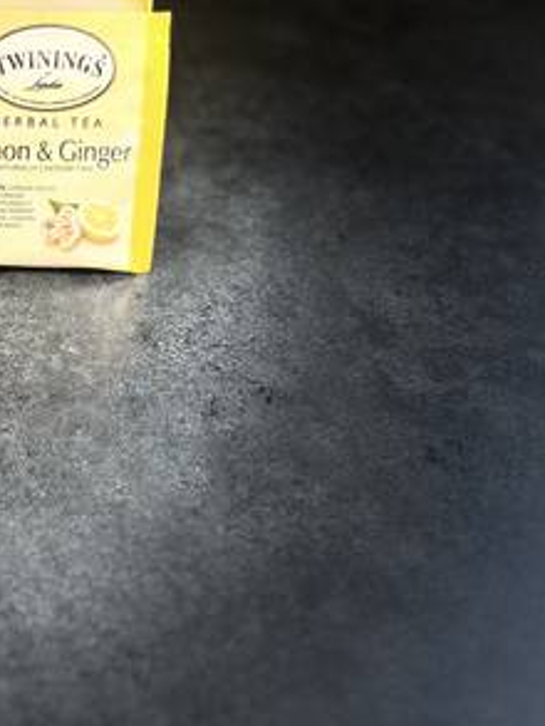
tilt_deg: -38.4
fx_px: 1364
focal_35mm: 65
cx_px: -79
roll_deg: -0.5
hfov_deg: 21.3
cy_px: 195
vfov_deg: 29.4
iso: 100
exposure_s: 1/120
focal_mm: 5.7
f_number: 1.5
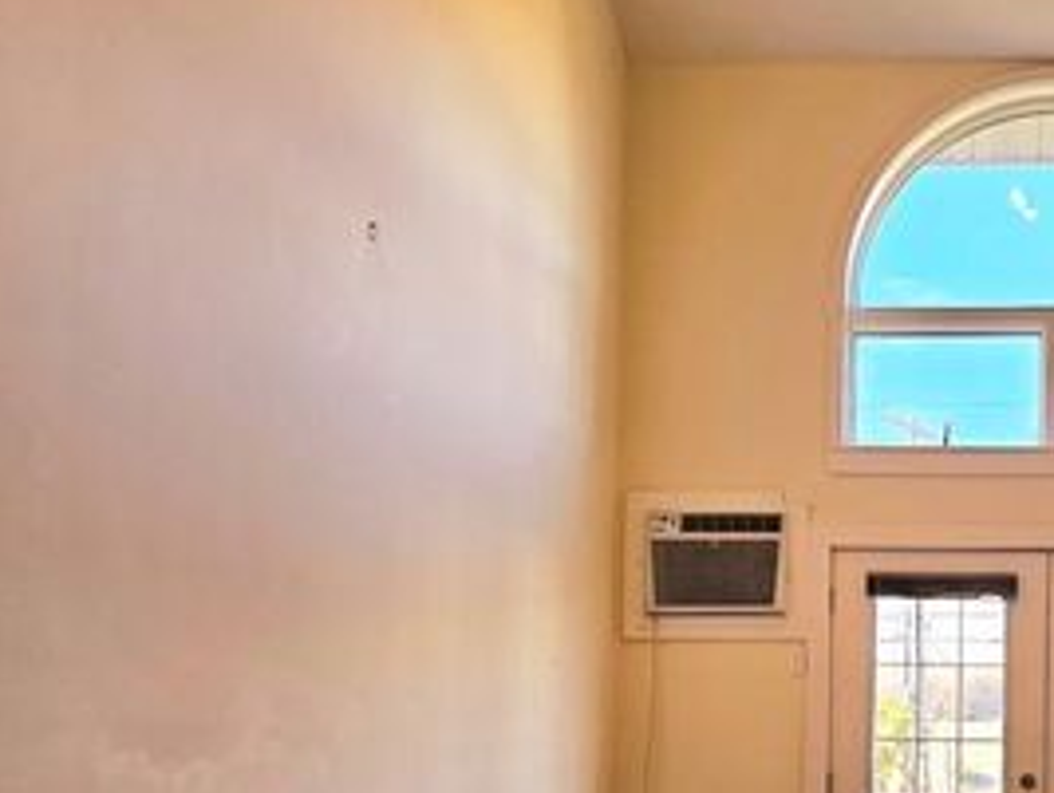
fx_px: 1311
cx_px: 920
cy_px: 692
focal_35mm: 43
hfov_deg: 40.9
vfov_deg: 32.2
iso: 25
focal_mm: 6.3
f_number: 1.7
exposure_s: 1/120
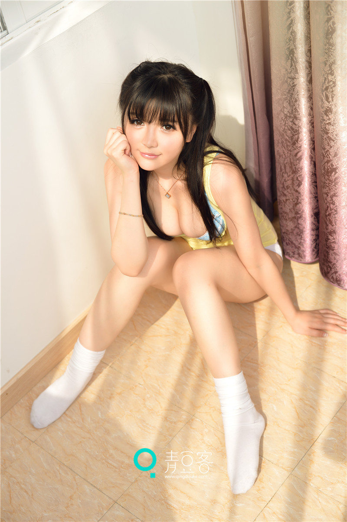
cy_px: 261
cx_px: 174
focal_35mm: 50
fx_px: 723
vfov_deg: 39.6
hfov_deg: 27.0
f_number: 4
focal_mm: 50
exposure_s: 1/125
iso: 100
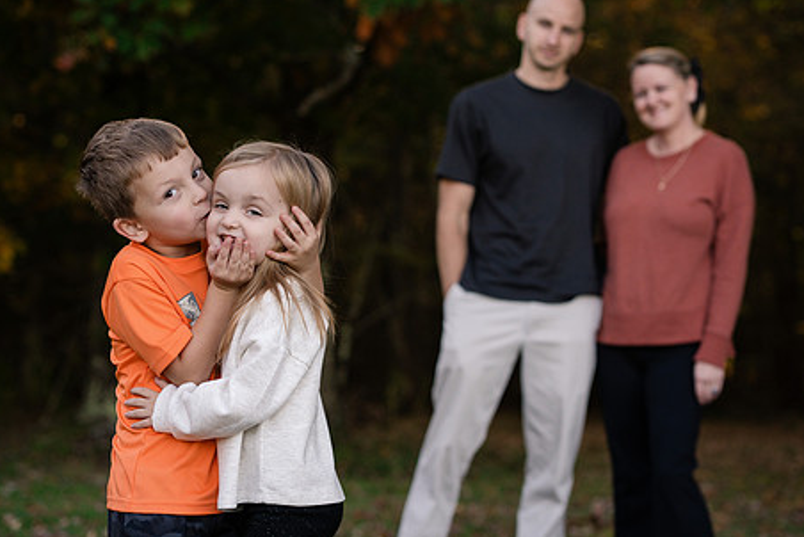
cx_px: 393
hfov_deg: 18.7
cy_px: 266
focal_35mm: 109
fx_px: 2436
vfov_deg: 12.6
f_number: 3.5
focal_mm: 85
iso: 320
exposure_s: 1/400
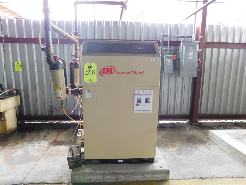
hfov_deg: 73.9
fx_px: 163
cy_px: 92
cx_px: 123
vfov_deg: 58.9
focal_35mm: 23
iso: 400
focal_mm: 4
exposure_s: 1/30
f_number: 3
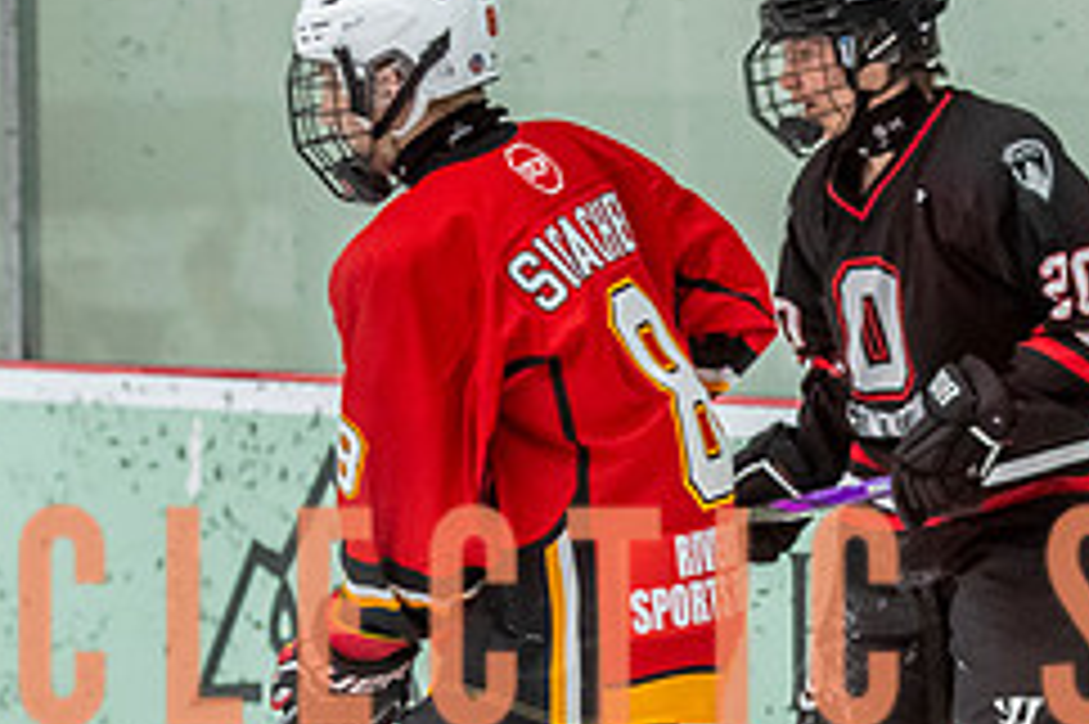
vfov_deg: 4.2
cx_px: 916
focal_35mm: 325
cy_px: 590
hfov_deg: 6.3
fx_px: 9824
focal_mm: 98
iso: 2000
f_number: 3.2
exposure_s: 1/640
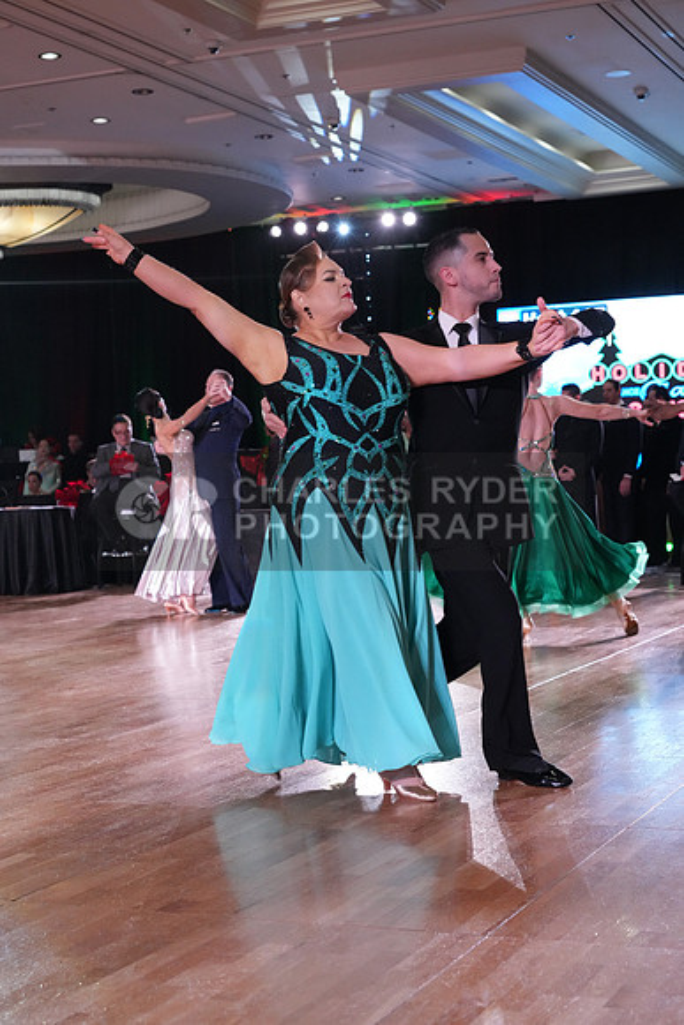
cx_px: 342
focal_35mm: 58
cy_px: 512
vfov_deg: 34.5
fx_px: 1652
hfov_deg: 23.4
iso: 5000
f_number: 5.6
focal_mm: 58
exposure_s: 1/320
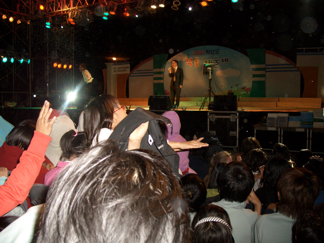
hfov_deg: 55.4
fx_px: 309
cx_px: 162
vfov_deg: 42.9
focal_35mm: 33
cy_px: 122
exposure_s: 1/60
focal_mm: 7.1
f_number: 2.8
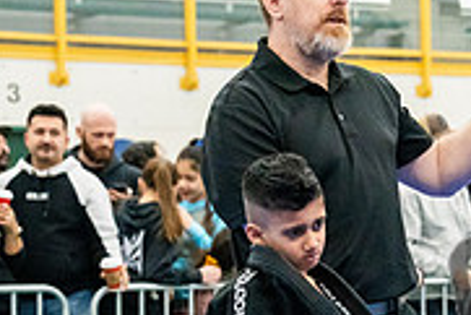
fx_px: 2933
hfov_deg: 9.1
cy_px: 282
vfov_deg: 6.1
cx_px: 455
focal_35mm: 224
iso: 6400
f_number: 4
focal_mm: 70
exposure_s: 1/400
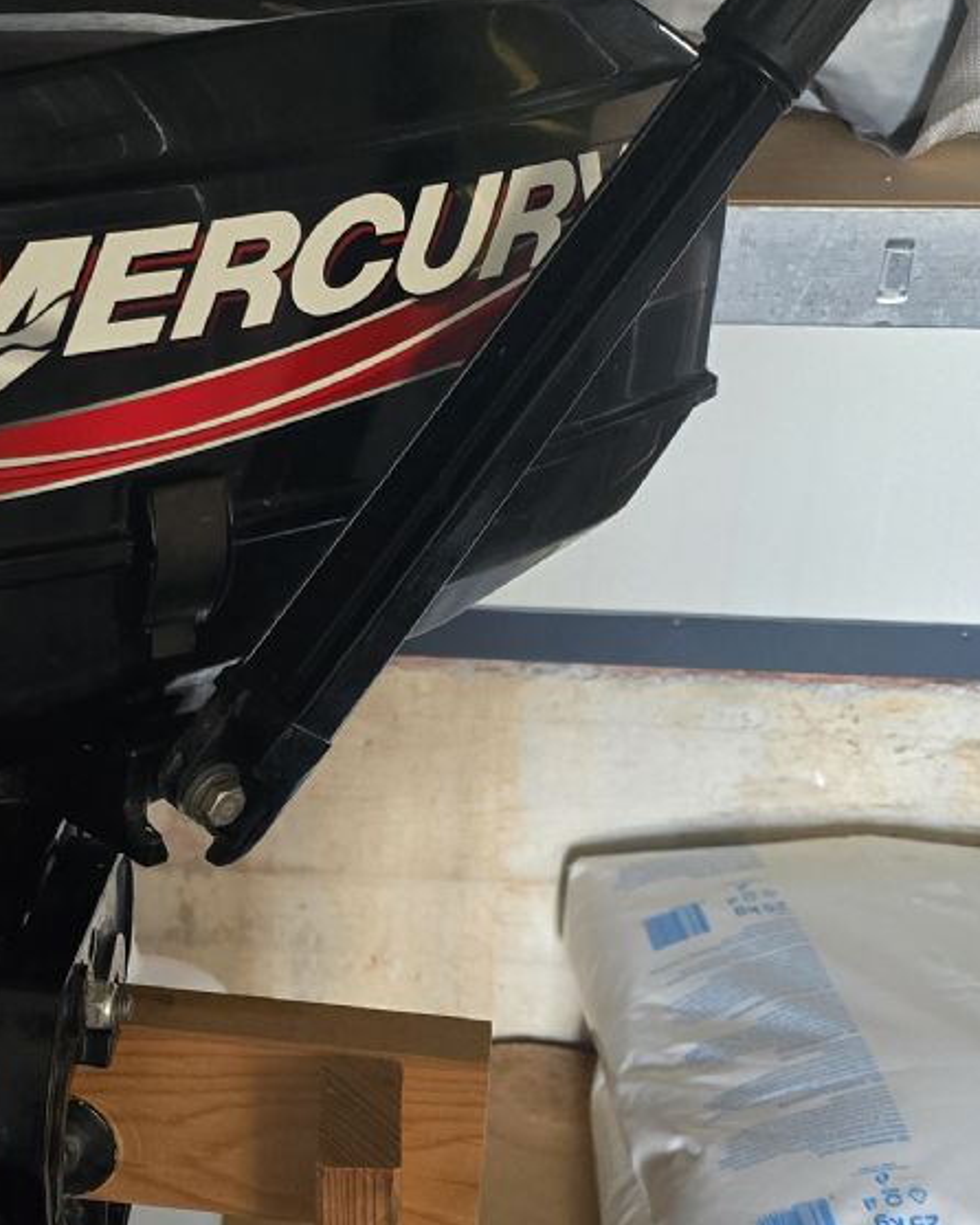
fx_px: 2102
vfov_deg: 32.4
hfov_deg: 25.4
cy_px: 739
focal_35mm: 58
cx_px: 79
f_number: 1.7
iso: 1250
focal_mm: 6.3
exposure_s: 1/100
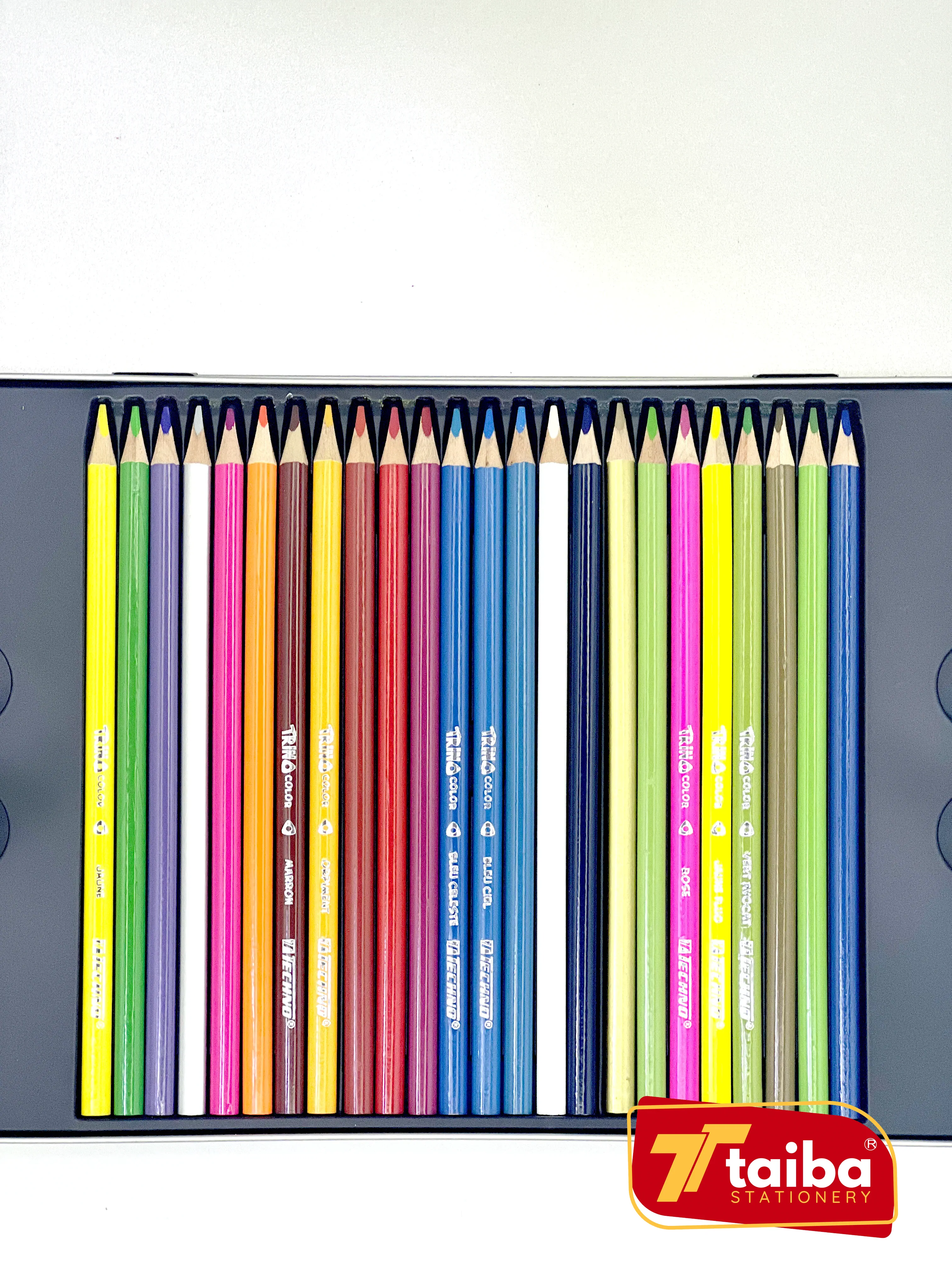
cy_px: 635
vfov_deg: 25.3
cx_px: 476
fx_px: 2824
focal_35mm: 77
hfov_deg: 19.1
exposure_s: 1/100
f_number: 2.8
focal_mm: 9
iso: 125
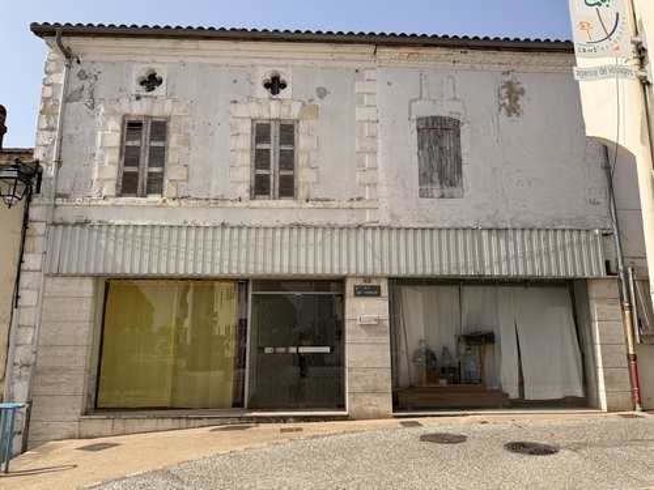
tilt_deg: +11.0
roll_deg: -0.3
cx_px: 327
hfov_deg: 71.6
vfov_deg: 56.8
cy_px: 245
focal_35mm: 24
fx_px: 453
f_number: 1.78
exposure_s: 1/4673
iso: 80
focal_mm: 6.76
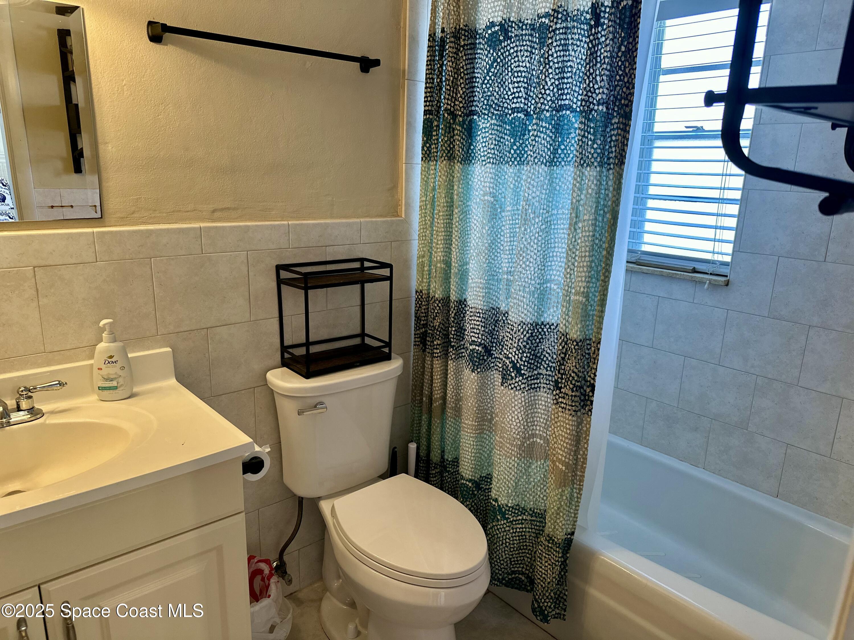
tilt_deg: -14.5
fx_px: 592
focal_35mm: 24
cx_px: 427
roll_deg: -1.6
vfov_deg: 56.8
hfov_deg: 71.6
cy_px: 320
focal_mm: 6.86
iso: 200
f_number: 1.78
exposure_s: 1/120
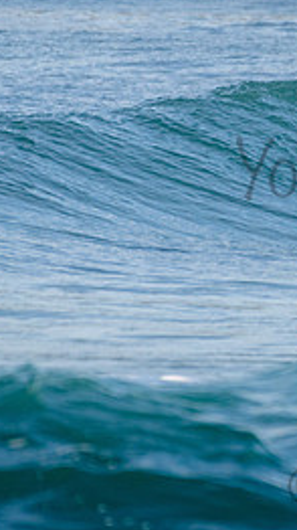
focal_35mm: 1422
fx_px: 19947
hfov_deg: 0.9
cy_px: 117
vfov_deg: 1.5
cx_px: 572
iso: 640
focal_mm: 500
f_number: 5.6
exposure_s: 1/2000
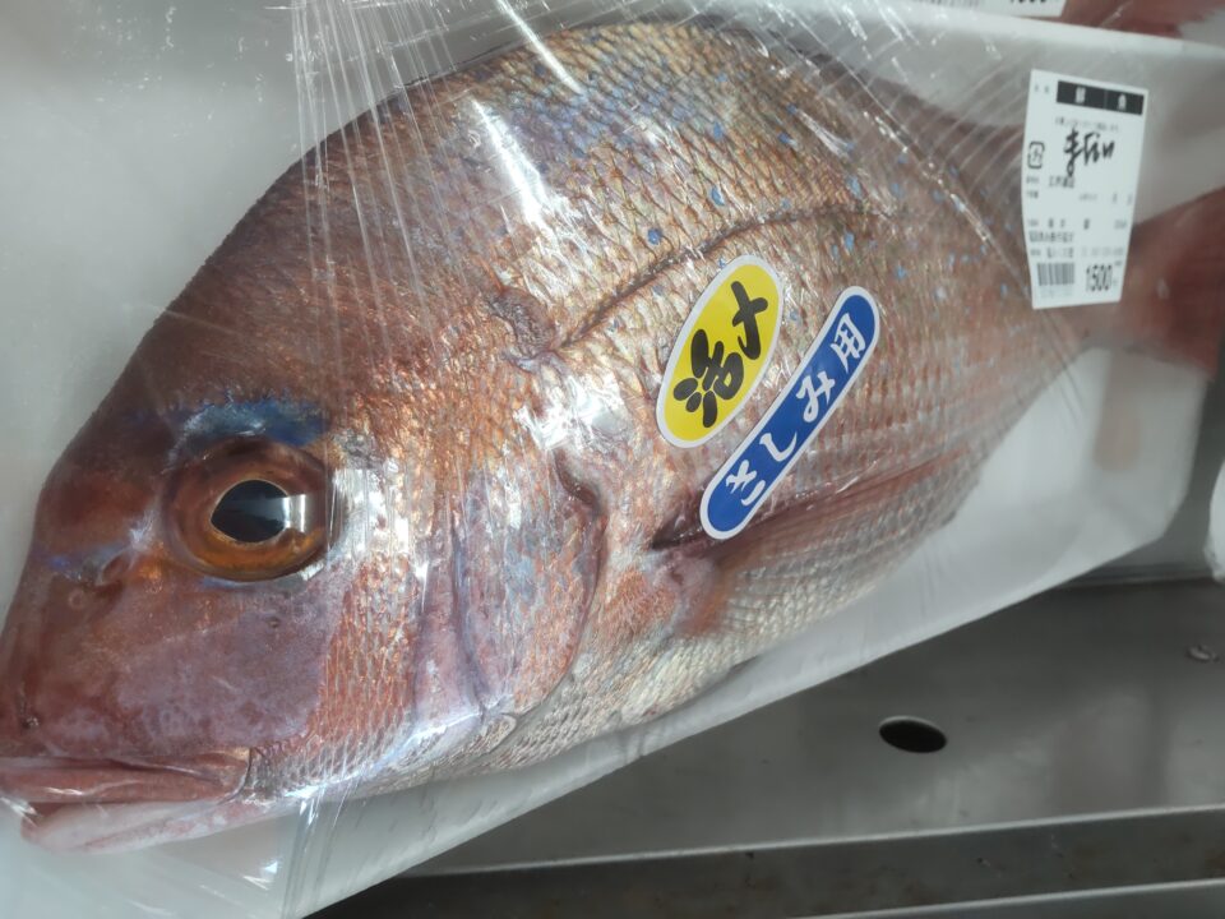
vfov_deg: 56.8
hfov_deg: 71.6
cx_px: 612
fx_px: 849
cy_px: 460
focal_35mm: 24
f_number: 2
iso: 135
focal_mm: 3.43
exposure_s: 1/60
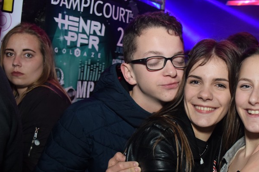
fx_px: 395
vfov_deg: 24.5
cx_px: 183
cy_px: 107
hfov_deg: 35.7
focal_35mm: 55
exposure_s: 1/50
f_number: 3.8
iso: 1600
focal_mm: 22
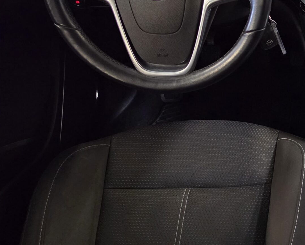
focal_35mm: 53
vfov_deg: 28.6
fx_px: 479
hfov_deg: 30.7
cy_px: 97
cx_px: 352
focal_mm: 6.5
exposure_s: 1/50
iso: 1250
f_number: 1.4
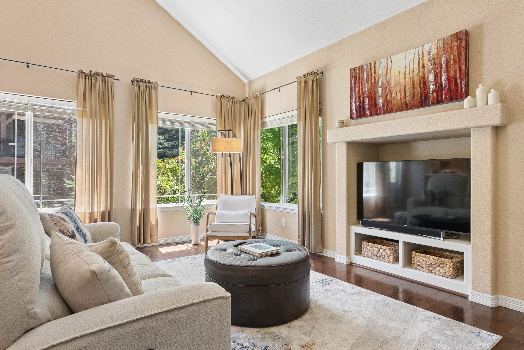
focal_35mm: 21
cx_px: 262
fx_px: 306
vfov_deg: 59.6
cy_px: 175
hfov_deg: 81.2
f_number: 8
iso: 1000
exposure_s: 1/50
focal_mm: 21
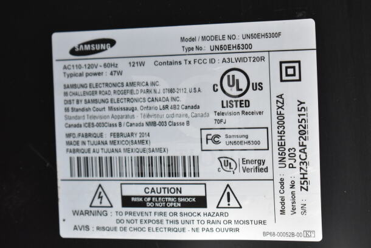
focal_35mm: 82
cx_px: 186
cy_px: 124
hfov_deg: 24.6
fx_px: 850
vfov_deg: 16.6
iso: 1600
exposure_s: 1/125
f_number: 5.6
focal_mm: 55
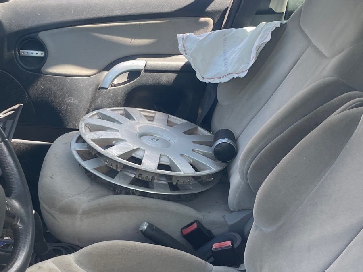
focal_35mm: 52
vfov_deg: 28.0
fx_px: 545
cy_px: 139
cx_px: 193
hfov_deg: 36.8
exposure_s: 1/330
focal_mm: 4.2
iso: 32
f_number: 1.6
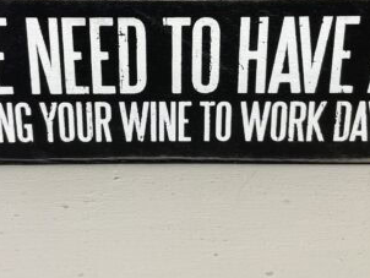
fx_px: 460
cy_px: 68
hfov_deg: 43.7
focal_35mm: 43
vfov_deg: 33.0
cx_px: 164
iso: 100
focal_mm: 4.2
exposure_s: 1/120
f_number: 1.6
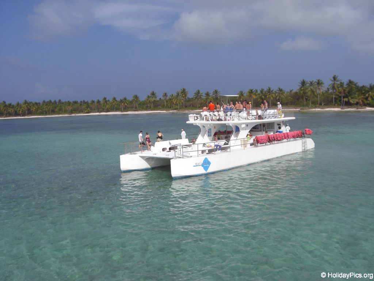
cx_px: 187
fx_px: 411
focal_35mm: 38
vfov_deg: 37.7
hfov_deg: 49.0
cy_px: 140
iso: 64
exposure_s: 1/250
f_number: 8
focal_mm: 6.2
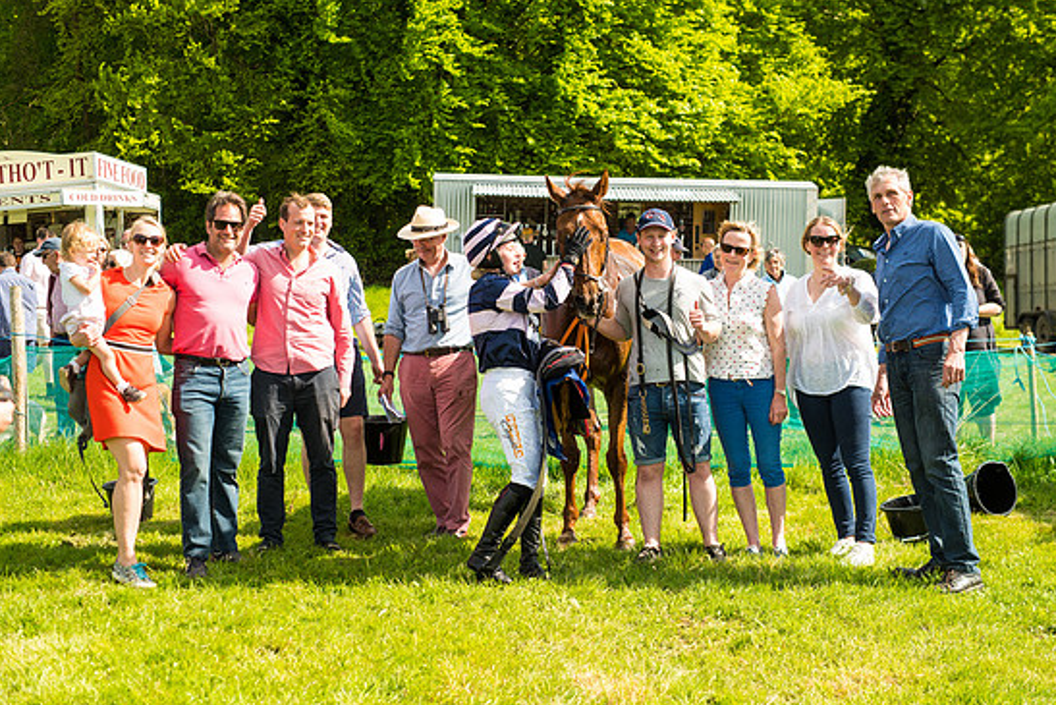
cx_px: 531
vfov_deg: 25.5
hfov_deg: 37.5
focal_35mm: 53
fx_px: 1555
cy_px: 361
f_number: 5
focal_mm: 50
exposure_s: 1/640
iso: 200
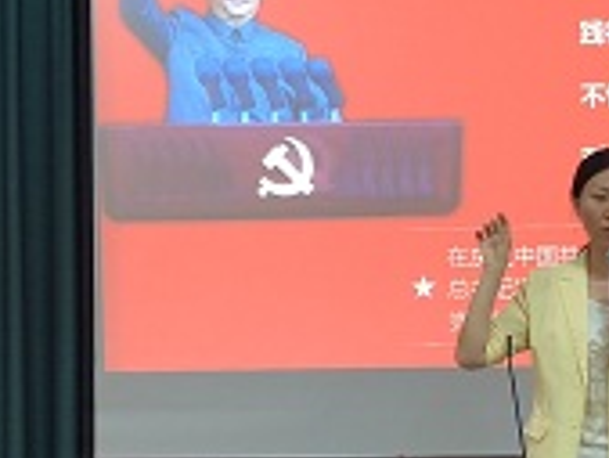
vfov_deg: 12.6
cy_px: 350
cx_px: 202
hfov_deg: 16.8
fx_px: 2060
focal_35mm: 117
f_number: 1.9
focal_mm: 5.52
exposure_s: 1/50
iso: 2803
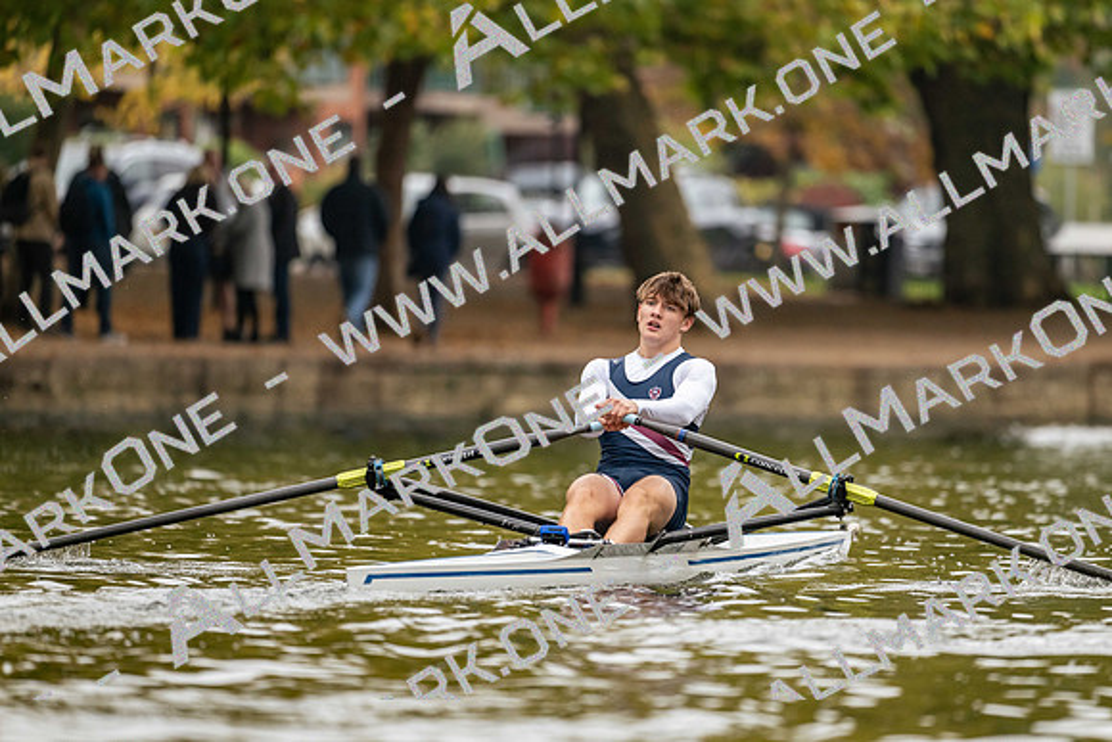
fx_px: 12358
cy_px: 371
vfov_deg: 3.4
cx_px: 556
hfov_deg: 5.2
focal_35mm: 400
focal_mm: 400
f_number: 4.5
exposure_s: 1/2500
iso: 2200
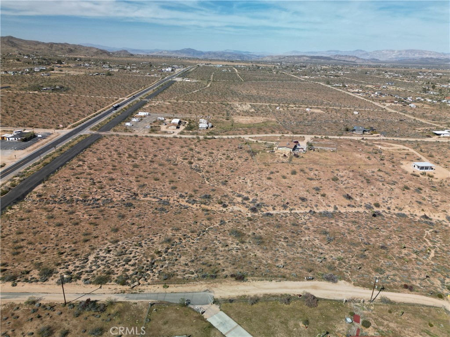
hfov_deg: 71.6
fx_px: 312
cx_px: 225
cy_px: 168
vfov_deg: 56.8
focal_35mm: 24
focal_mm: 6.72
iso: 100
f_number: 1.7
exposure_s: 1/500
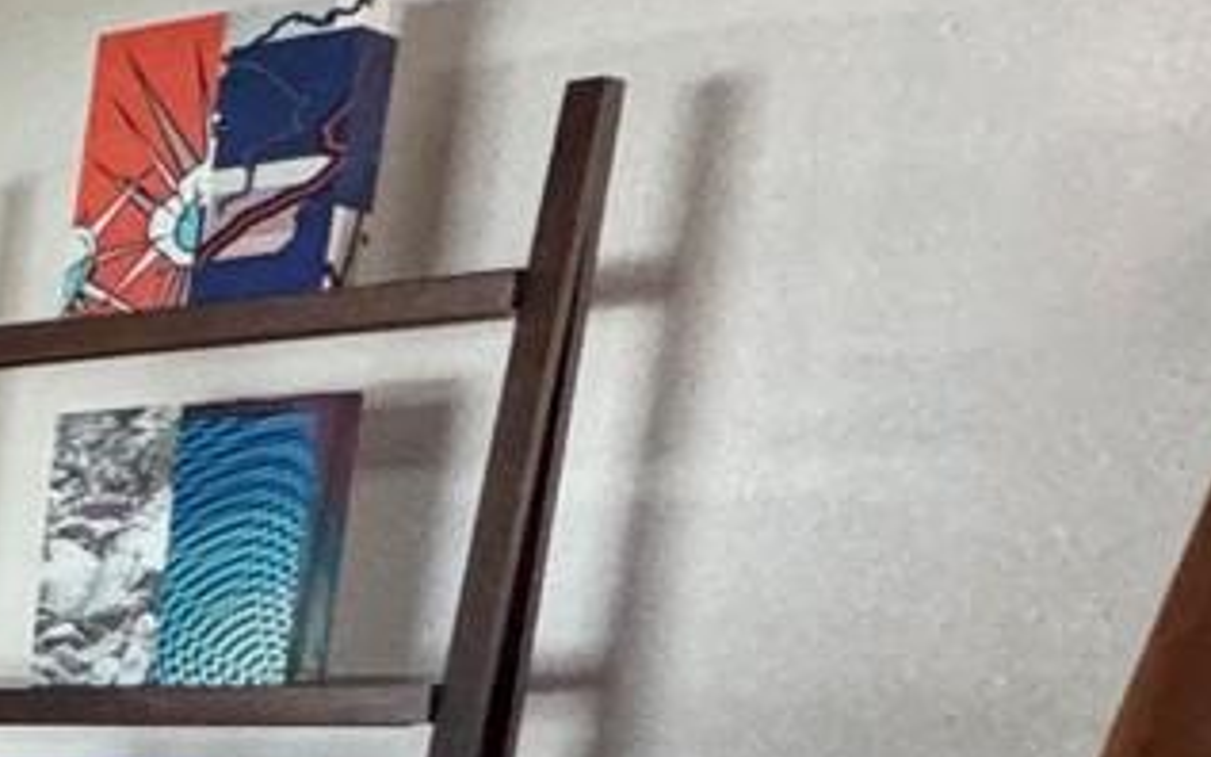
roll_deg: +1.6
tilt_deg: -14.1
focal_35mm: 75
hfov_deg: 14.8
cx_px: -1750
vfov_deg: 15.7
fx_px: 2475
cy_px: 1204
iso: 400
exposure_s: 1/60
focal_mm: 2.22
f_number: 2.2
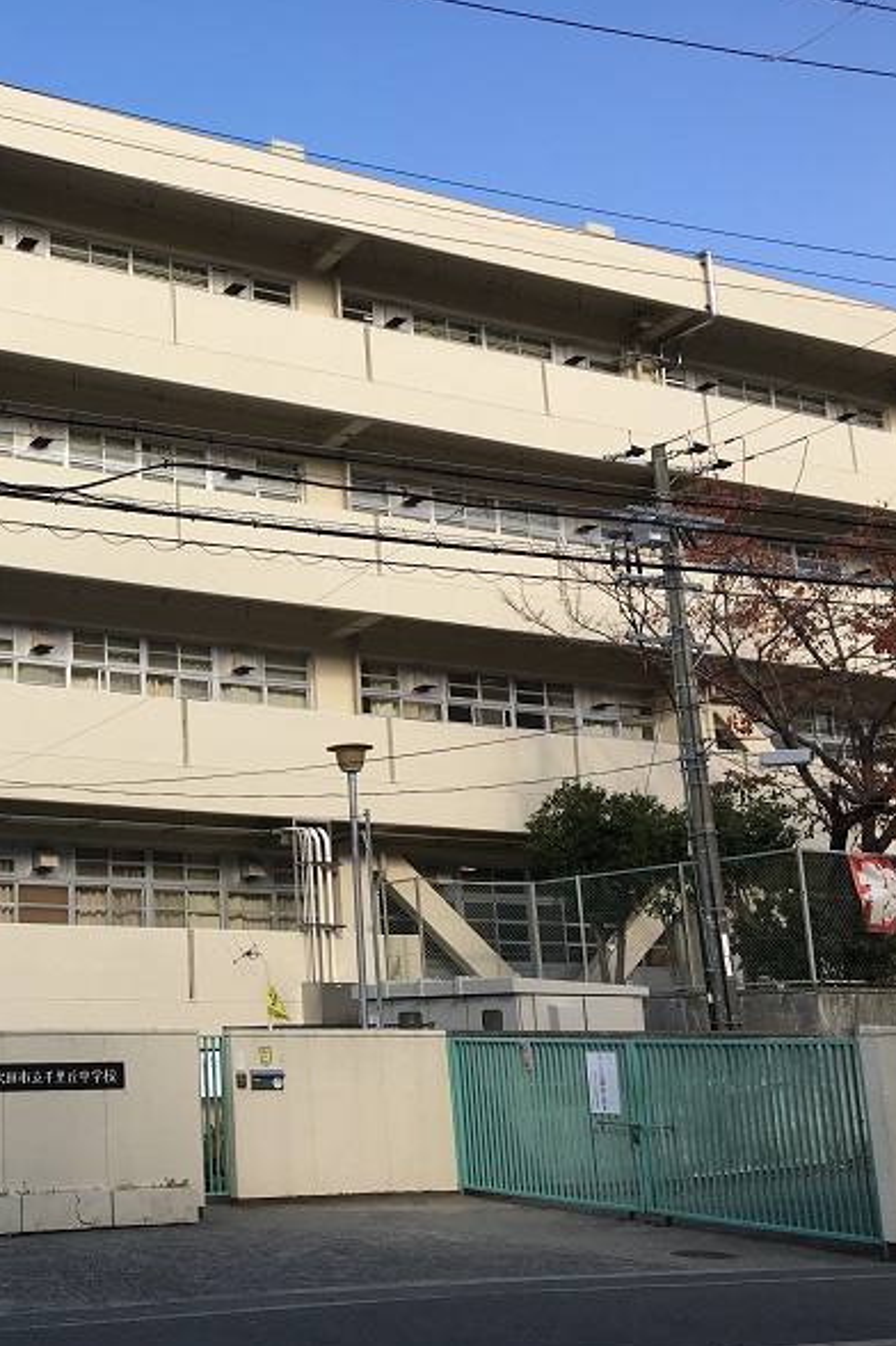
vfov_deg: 47.4
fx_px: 1532
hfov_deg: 30.6
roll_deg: -0.2
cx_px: 30
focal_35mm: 41
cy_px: 674
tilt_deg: +13.9
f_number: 2.2
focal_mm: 4.15
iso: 25
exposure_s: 1/938
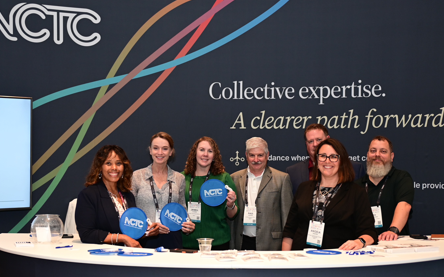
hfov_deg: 32.5
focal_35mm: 63
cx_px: 216
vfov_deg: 20.6
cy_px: 165
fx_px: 762
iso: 640
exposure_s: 1/200
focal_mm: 45
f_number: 2.8
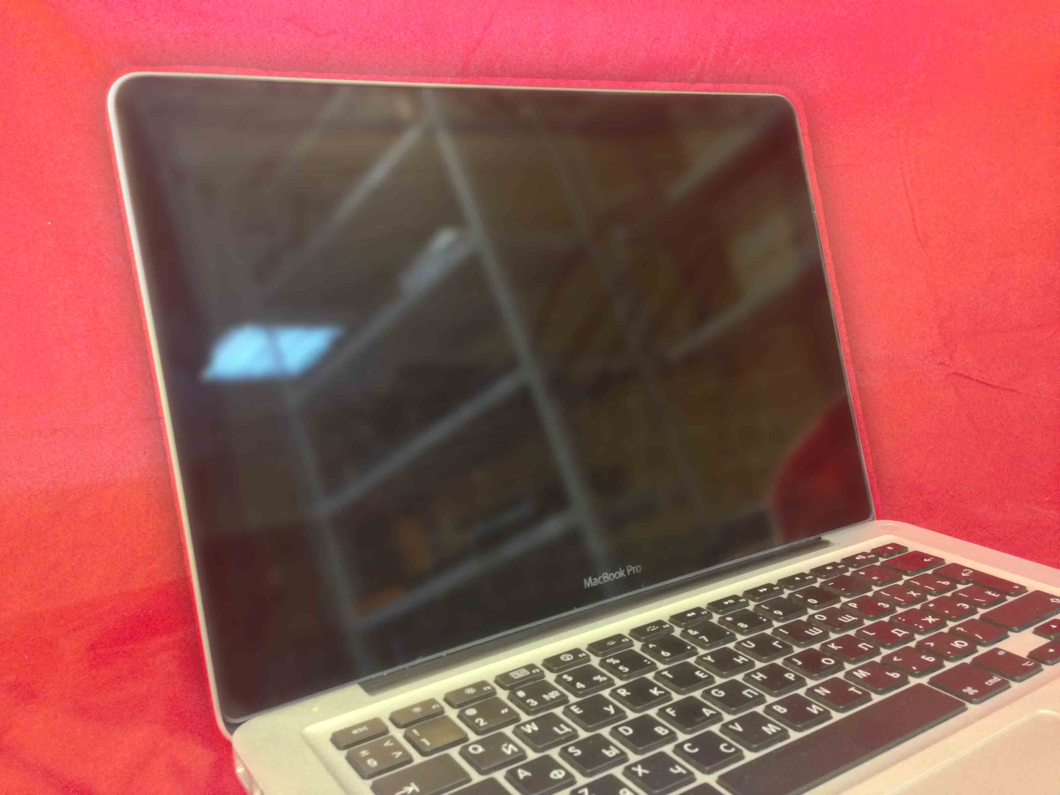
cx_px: 530
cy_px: 398
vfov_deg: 42.9
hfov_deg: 55.4
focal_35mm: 33
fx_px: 1011
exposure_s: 1/20
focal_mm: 4.12
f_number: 2.4
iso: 400
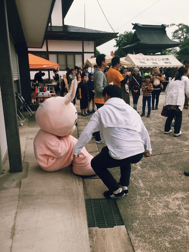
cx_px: 94
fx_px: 211
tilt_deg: -13.0
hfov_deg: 48.2
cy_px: 126
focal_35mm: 29
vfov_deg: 61.7
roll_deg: +1.2
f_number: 2.2
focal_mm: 4.15
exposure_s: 1/234
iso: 32
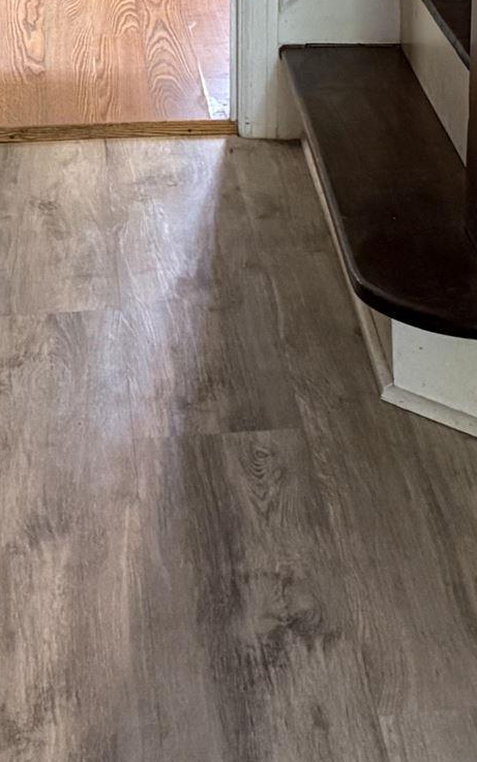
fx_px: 2203
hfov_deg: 12.4
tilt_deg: -11.8
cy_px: -177
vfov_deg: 18.5
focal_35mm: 106
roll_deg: +0.0
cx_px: 255
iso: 500
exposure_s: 1/60
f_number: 1.78
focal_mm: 6.76
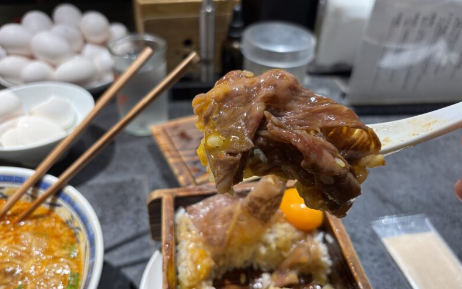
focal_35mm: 28
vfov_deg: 44.5
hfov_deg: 66.5
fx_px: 353
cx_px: 228
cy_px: 149
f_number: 1.6
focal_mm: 5.96
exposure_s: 1/50
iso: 80
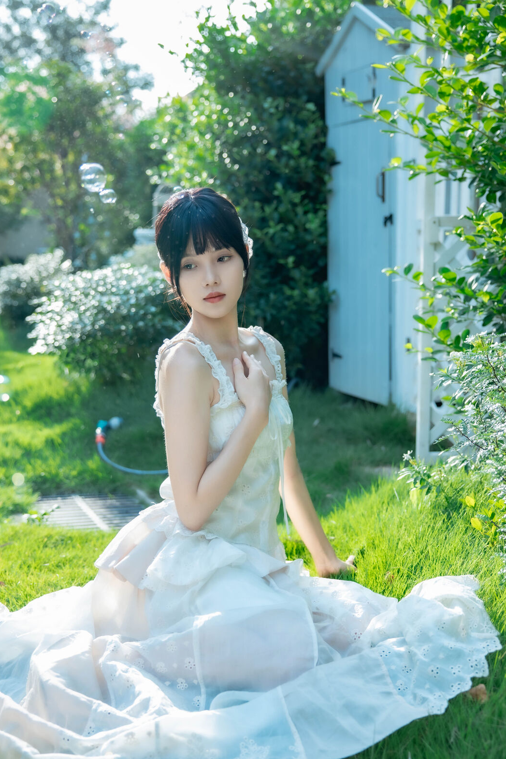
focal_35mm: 47
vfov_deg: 41.9
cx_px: 238
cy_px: 394
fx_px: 991
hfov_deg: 28.6
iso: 200
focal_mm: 40
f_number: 2.8
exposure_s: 1/320
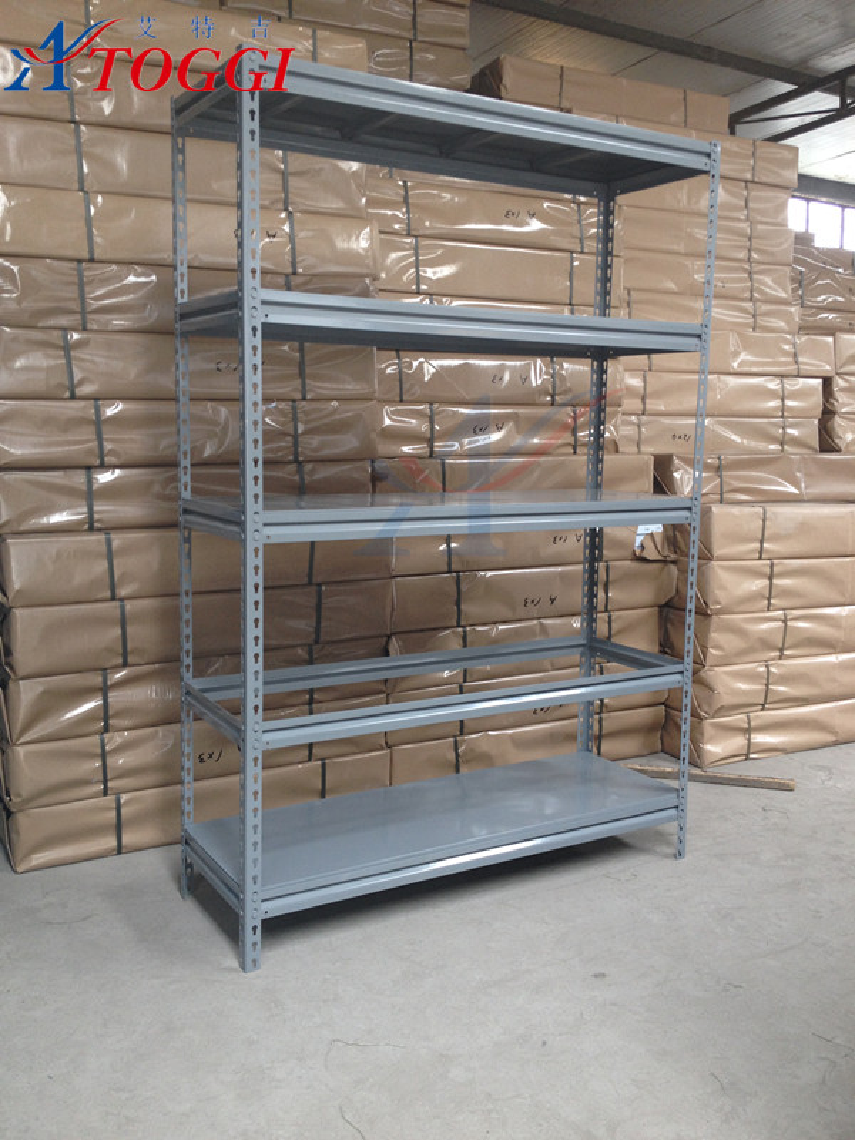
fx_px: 1153
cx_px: 428
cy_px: 570
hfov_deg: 40.7
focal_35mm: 35
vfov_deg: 52.6
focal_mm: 4.28
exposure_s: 1/27
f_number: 2.4
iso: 50
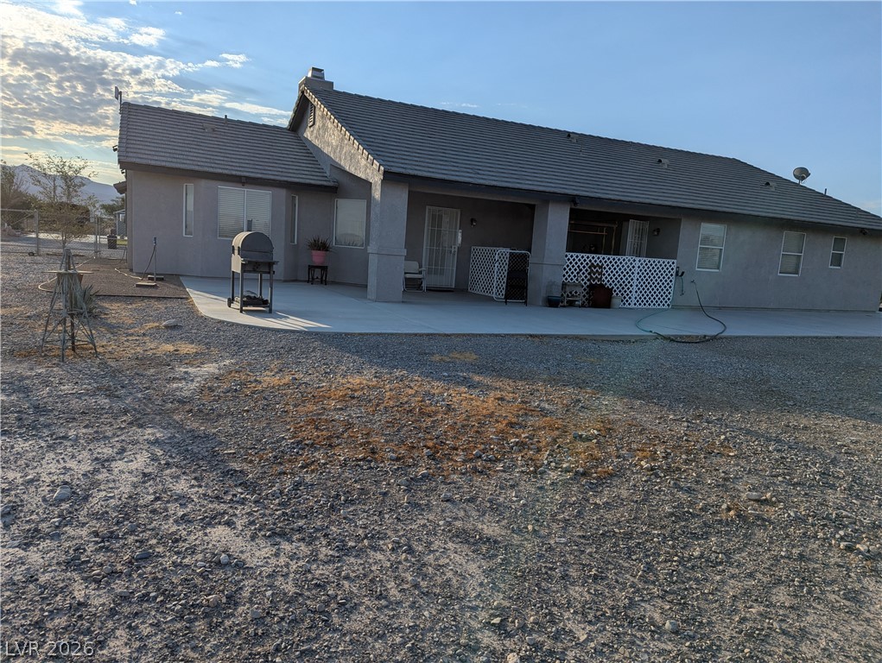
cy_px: 332
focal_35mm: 24
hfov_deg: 71.5
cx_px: 441
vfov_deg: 56.9
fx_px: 612
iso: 42
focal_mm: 6.81
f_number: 1.85
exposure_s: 1/3534
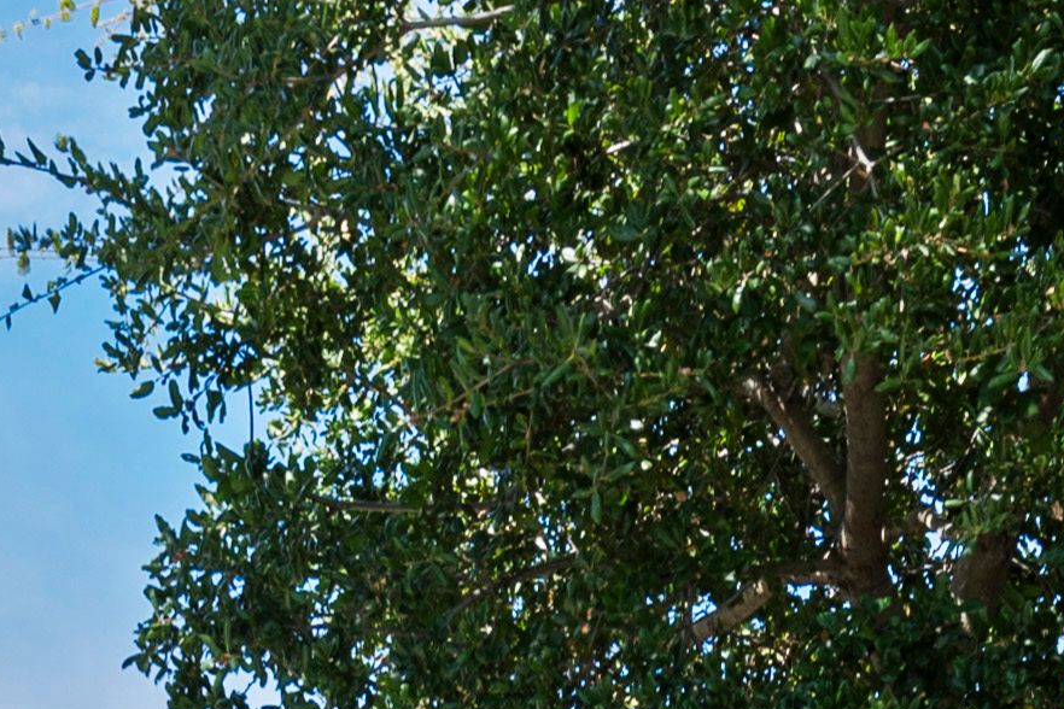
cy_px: 1900
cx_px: 417
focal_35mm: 96
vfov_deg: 11.0
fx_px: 2837
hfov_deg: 21.2
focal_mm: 14
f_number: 8
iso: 100
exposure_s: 1/40
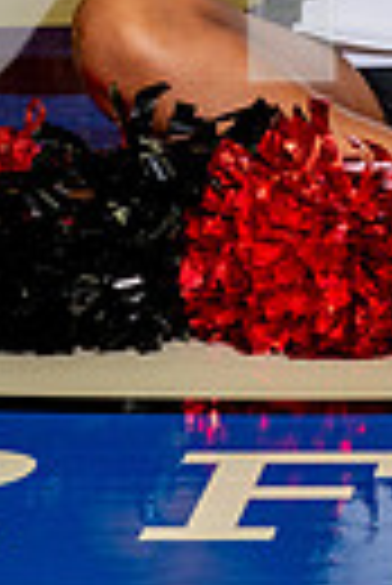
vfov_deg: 9.5
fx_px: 3388
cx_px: 410
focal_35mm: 208
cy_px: -369
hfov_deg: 6.6
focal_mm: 60
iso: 800
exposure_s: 1/320
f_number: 7.1
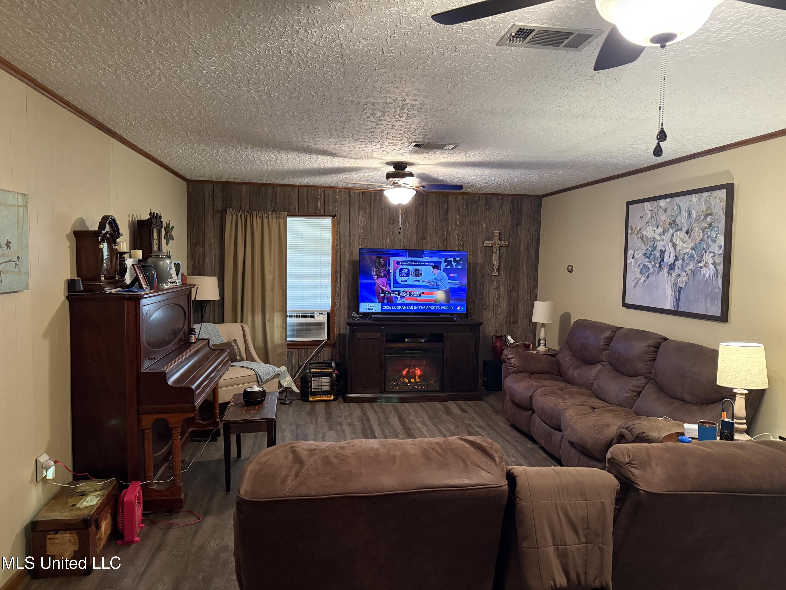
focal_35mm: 24
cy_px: 295
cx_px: 393
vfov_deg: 56.8
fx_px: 545
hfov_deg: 71.6
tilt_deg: -3.6
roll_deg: -1.3
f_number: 1.78
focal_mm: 6.76
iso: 800
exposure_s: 1/40
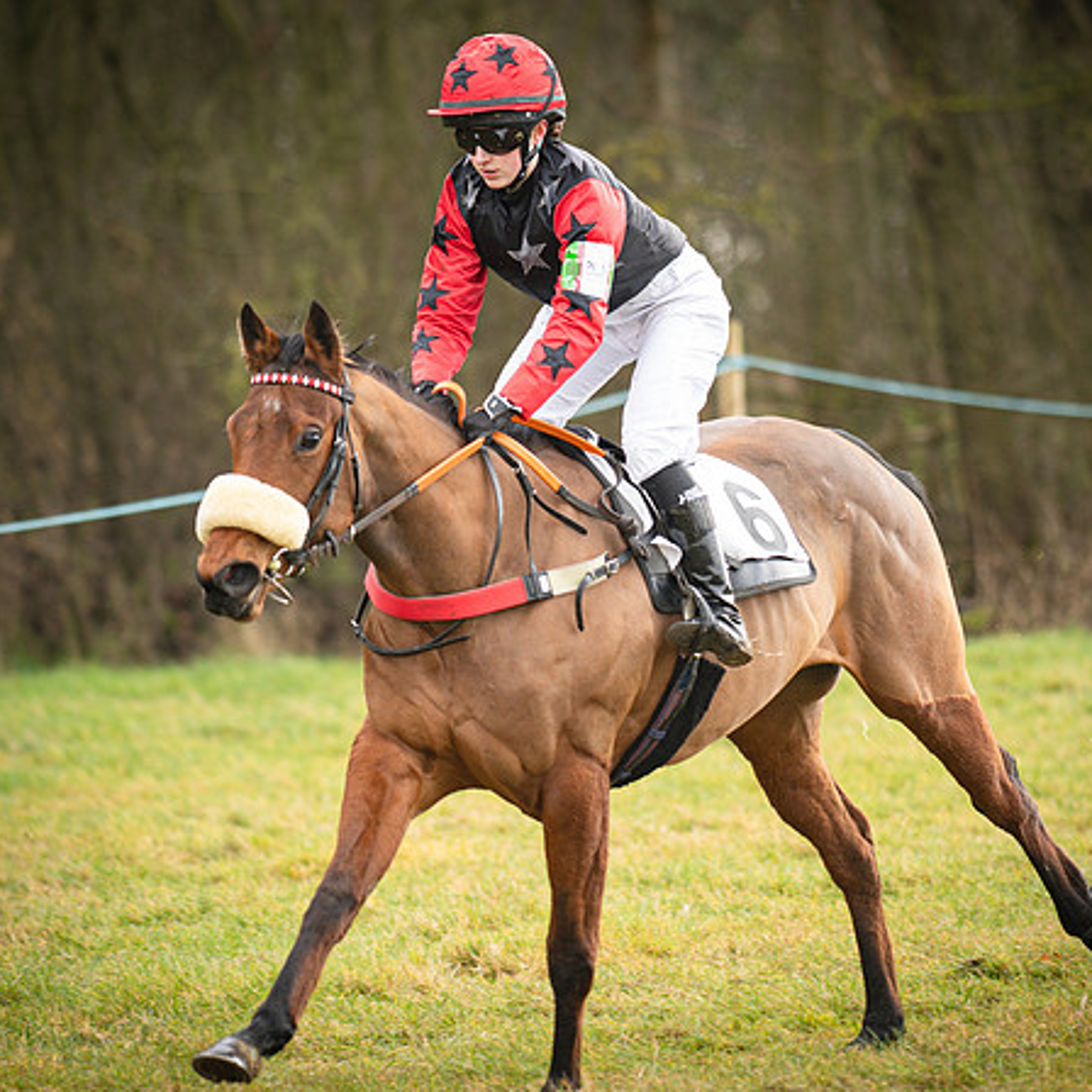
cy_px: 480
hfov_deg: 6.0
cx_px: 581
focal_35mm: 290
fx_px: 10350
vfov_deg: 6.0
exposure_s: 1/1000
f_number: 1.8
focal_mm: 135
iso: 250
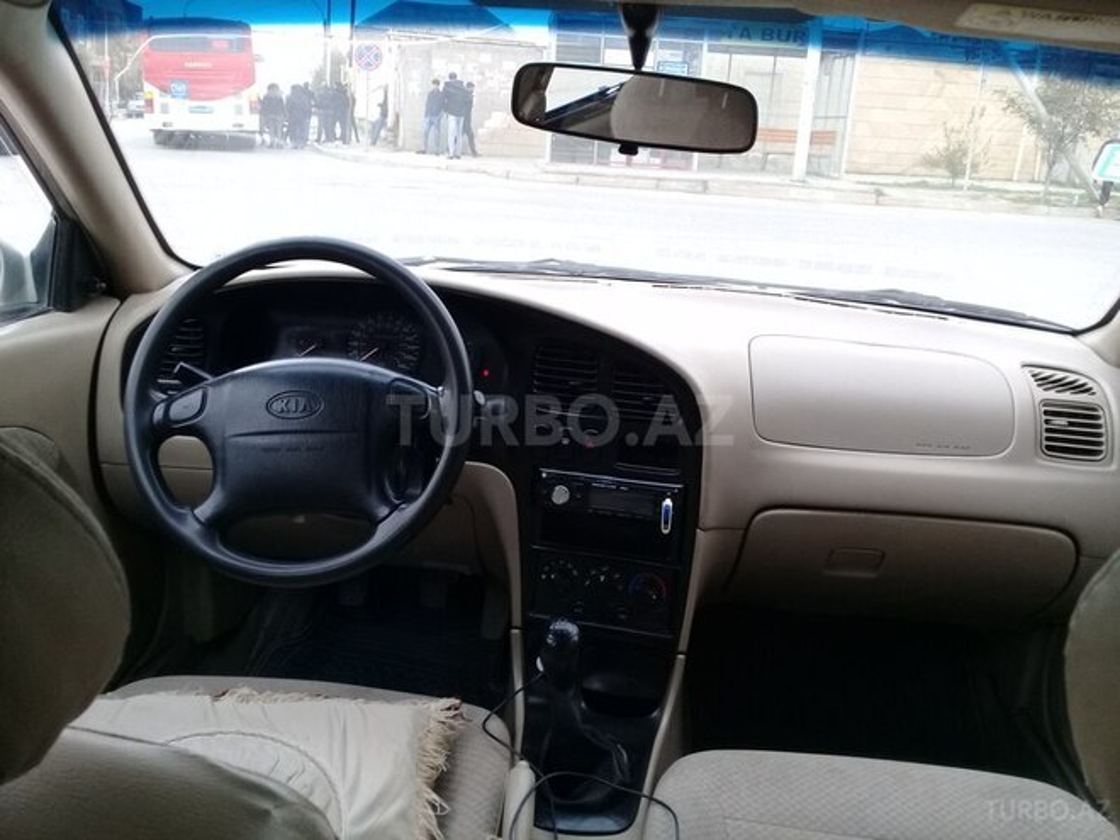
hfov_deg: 58.4
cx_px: 560
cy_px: 420
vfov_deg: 45.4
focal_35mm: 31
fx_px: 1003
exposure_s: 1/33
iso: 50
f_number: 2.2
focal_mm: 3.3
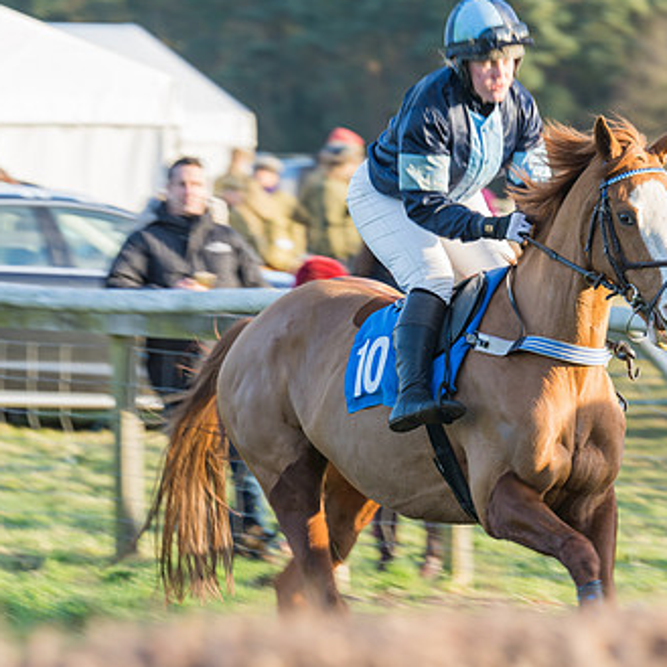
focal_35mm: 359
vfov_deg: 4.9
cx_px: 518
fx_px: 7826
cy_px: 234
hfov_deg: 4.9
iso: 200
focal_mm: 197
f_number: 5.6
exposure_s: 1/125
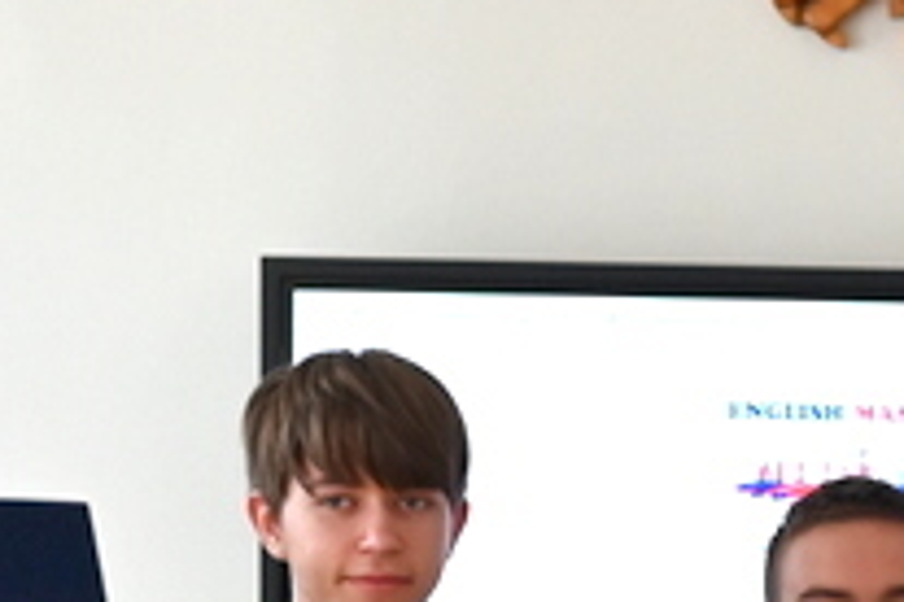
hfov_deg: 11.2
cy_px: 1121
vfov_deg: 7.4
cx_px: 1057
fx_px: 4520
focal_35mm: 180
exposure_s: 1/125
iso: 1000
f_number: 4.5
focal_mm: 31
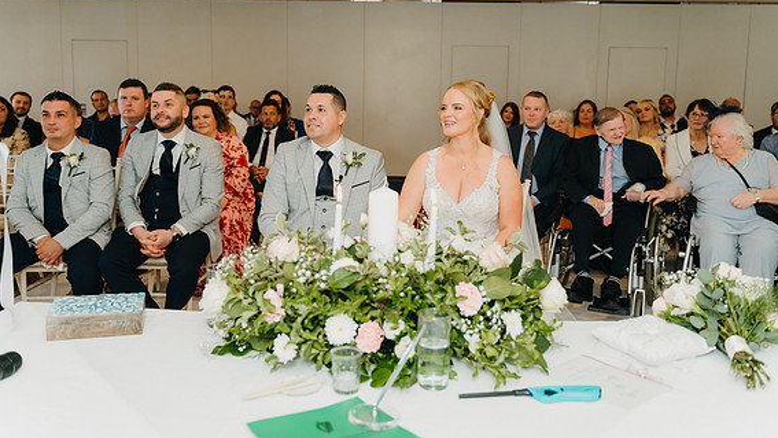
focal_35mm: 30
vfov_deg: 38.8
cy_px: 174
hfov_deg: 64.3
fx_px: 619
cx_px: 384
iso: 1000
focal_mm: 28
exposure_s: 1/200
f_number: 2.8
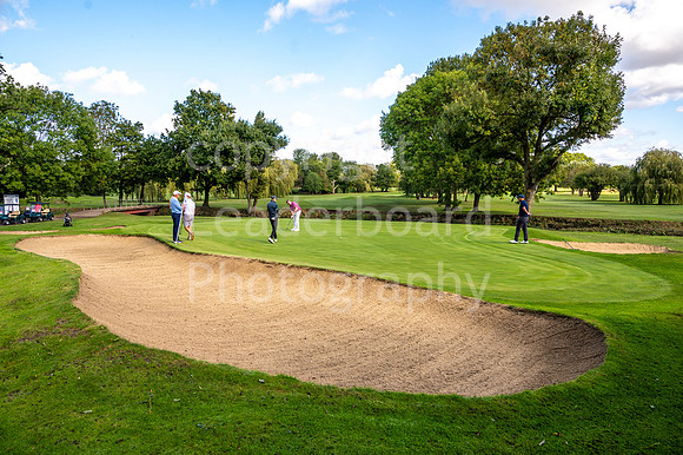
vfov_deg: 52.6
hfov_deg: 73.2
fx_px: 460
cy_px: 228
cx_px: 342
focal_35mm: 24
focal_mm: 24
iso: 100
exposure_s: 1/160
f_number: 6.3
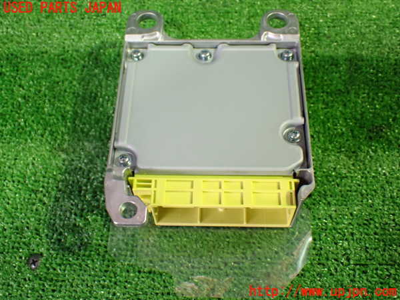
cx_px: 200
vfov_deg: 35.1
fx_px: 474
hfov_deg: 45.8
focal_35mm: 41
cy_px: 150
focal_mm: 7.31
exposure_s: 1/40
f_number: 2.8
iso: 800
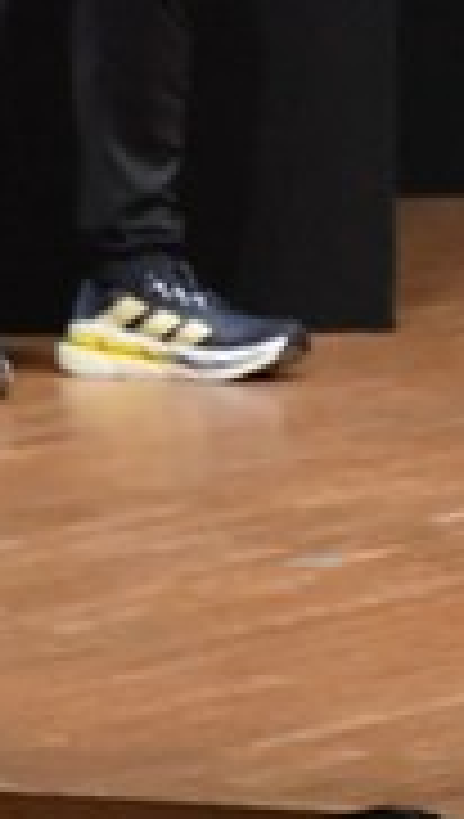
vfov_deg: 1.9
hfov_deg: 1.1
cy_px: -252
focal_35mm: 1135
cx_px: 1439
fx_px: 24711
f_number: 5.6
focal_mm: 170
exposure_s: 1/400
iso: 8000
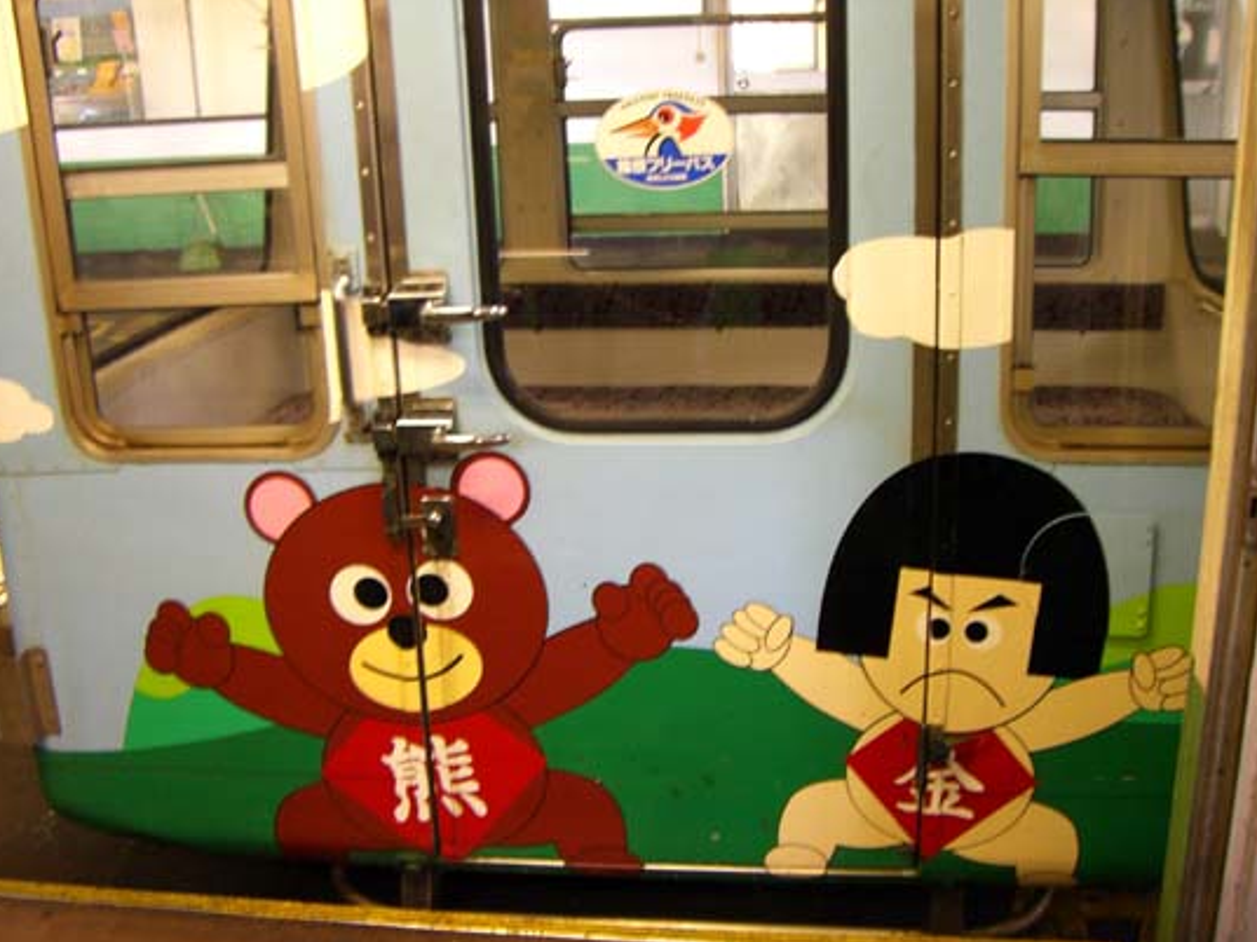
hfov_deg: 47.9
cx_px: 628
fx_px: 1416
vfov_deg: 36.8
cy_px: 477
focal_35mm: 39
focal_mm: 6.2
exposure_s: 1/13
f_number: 2.7
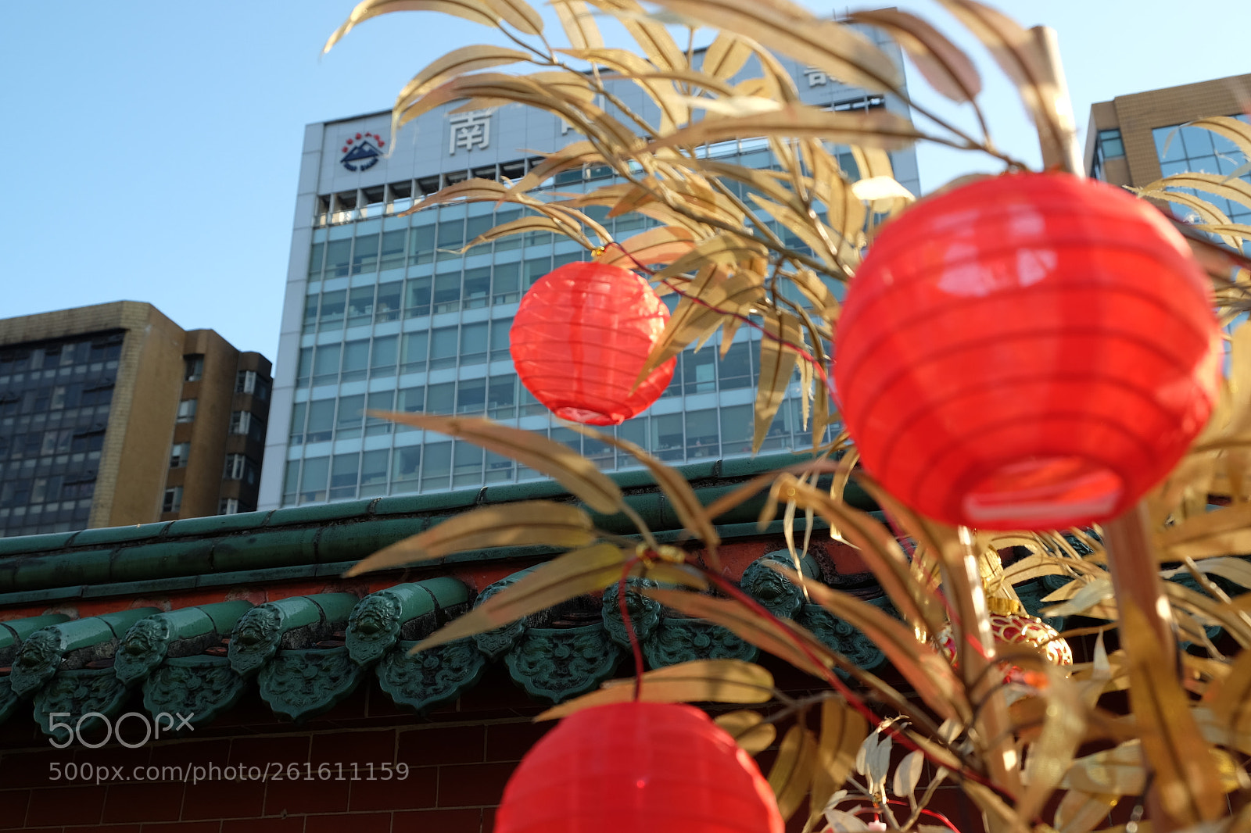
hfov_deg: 58.7
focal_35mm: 32
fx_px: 1112
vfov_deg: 41.1
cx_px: 626
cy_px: 416
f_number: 6.4
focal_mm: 21.4
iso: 200
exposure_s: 1/170
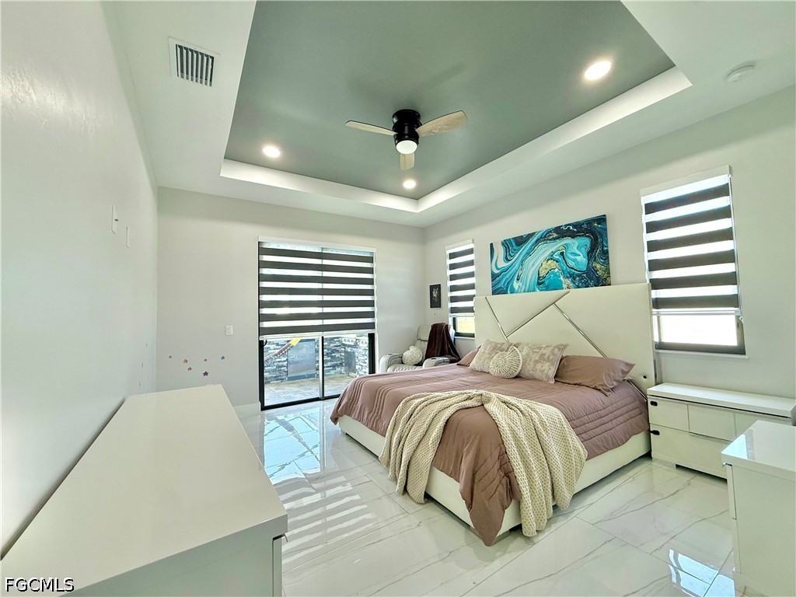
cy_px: 298
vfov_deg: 85.7
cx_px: 398
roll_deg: +1.7
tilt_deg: +3.1
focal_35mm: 14
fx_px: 322
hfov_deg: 102.1
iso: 160
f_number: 2.2
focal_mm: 2.22
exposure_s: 1/120
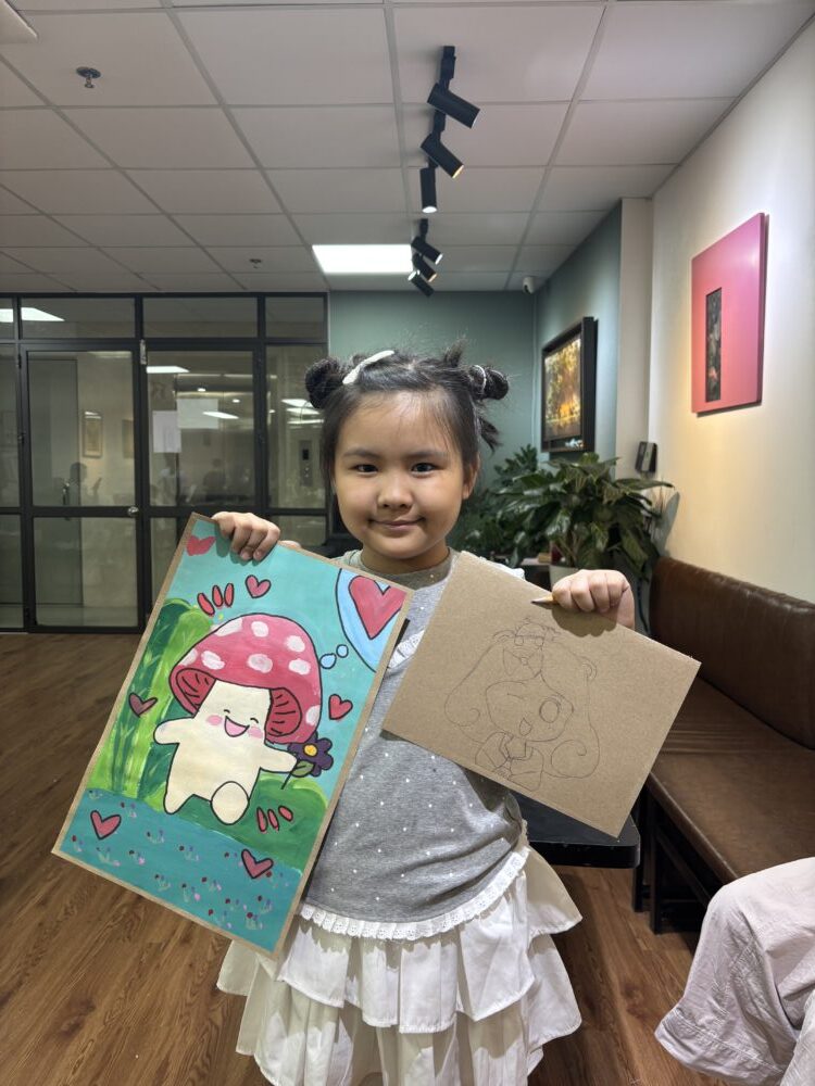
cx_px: 408
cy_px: 543
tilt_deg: -3.9
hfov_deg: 53.1
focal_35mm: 26
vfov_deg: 67.3
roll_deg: -1.2
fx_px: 816
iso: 80
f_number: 1.6
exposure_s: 1/100
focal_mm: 5.96
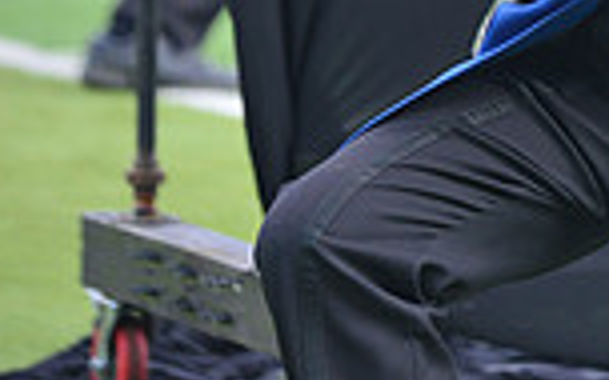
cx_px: 587
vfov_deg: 1.7
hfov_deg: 2.7
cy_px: -380
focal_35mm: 786
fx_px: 13045
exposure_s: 1/320
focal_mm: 260
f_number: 5.6
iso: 200
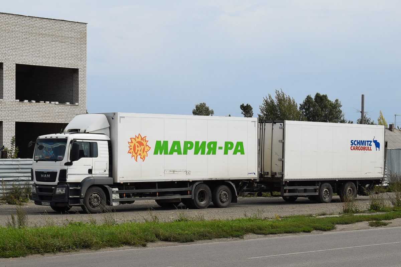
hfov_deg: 28.1
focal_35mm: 72
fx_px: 802
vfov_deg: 18.9
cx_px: 200
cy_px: 134
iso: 200
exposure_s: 1/400
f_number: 10
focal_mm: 48
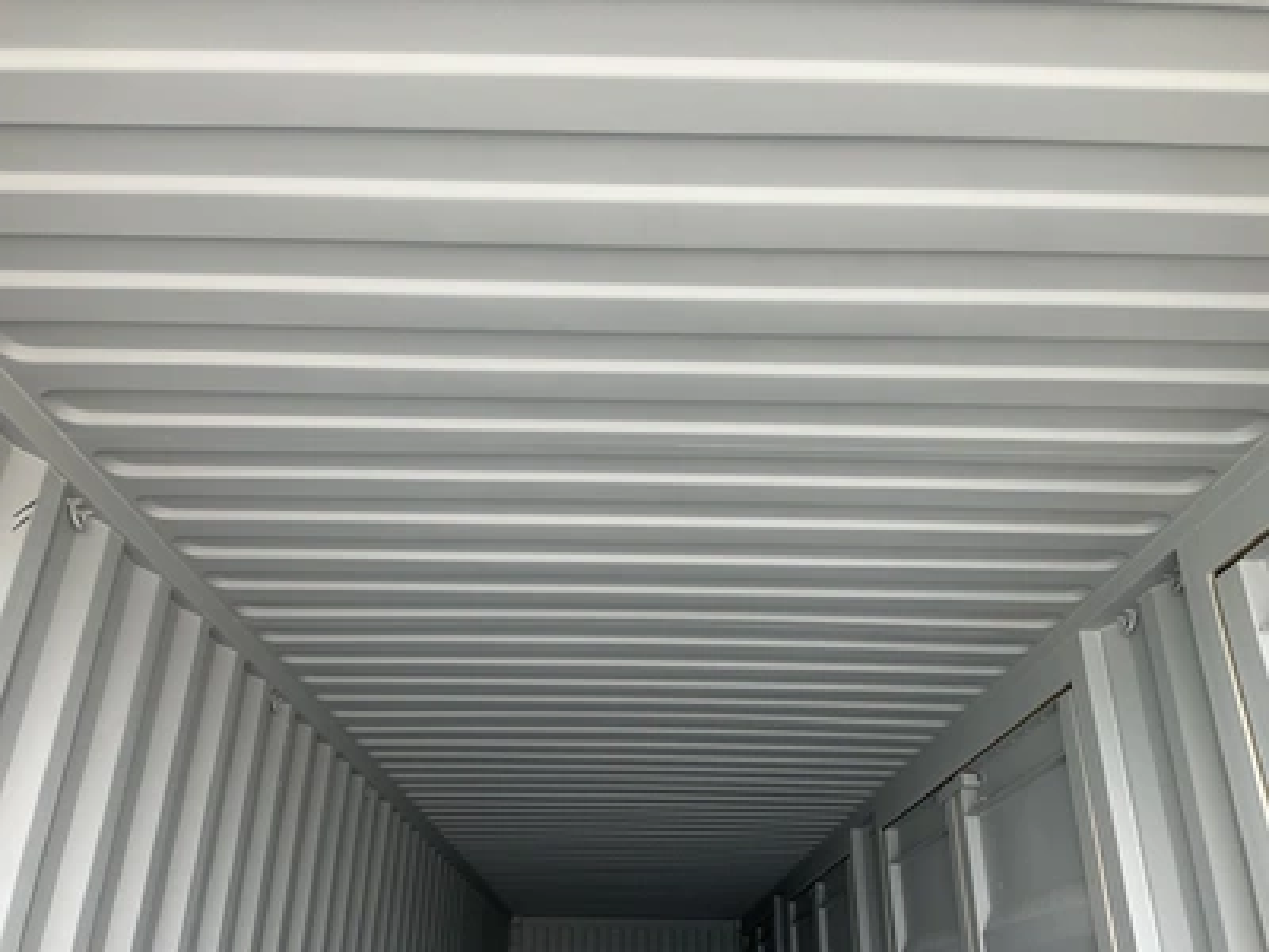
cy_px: 476
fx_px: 1063
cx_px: 634
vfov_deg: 48.2
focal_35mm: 29
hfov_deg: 61.7
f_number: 1.8
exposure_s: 1/122
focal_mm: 3
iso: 40
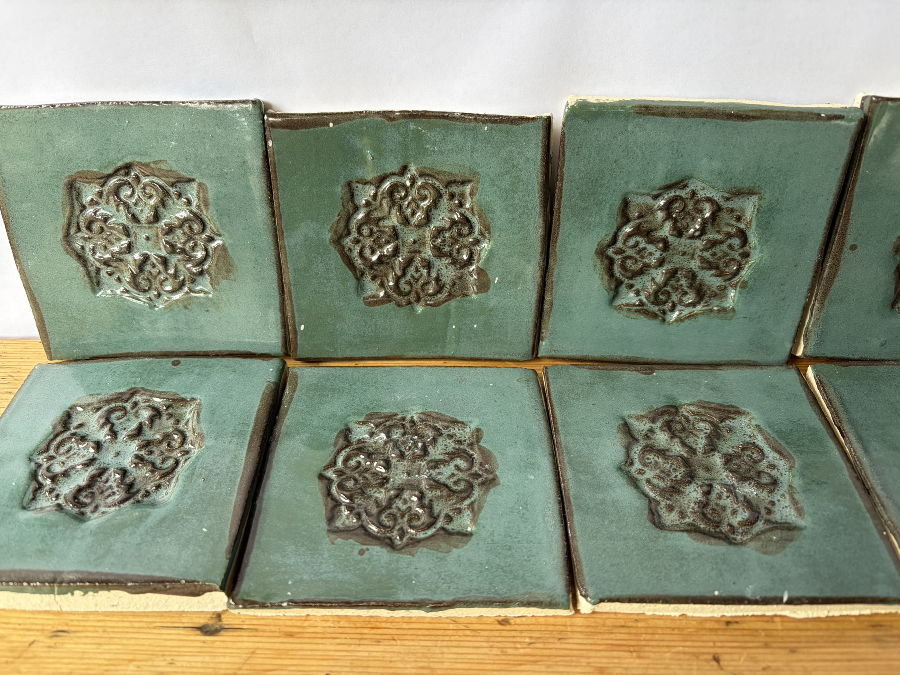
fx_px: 676
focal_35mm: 26
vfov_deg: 53.1
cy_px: 338
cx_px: 450
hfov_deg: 67.3
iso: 100
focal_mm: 5.96
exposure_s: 1/121
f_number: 1.6
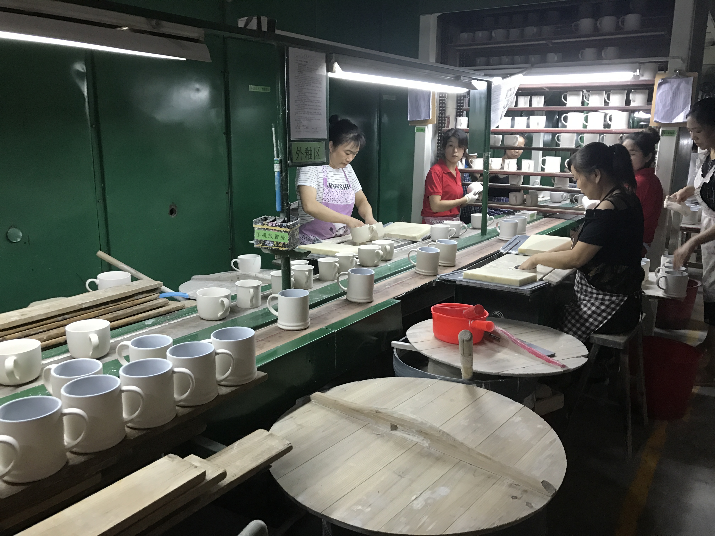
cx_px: 358
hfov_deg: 63.4
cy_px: 268
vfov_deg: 49.7
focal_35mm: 28
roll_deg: -0.2
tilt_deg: -13.1
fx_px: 578
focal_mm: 3.99
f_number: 1.8
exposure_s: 1/17
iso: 64
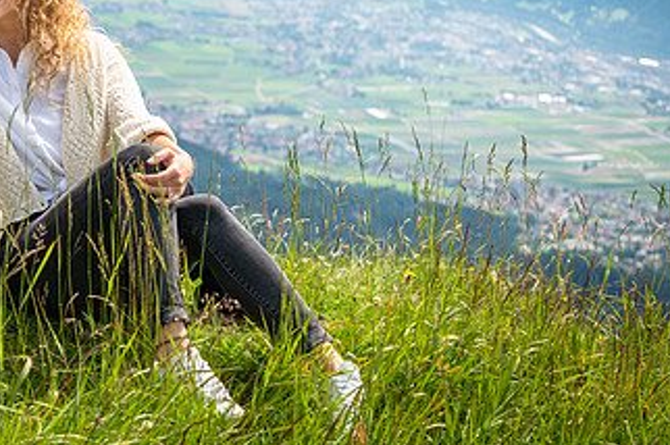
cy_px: 85
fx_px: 2343
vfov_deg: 10.8
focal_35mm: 126
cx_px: 100
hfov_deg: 16.1
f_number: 6.3
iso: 100
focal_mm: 70
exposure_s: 1/400
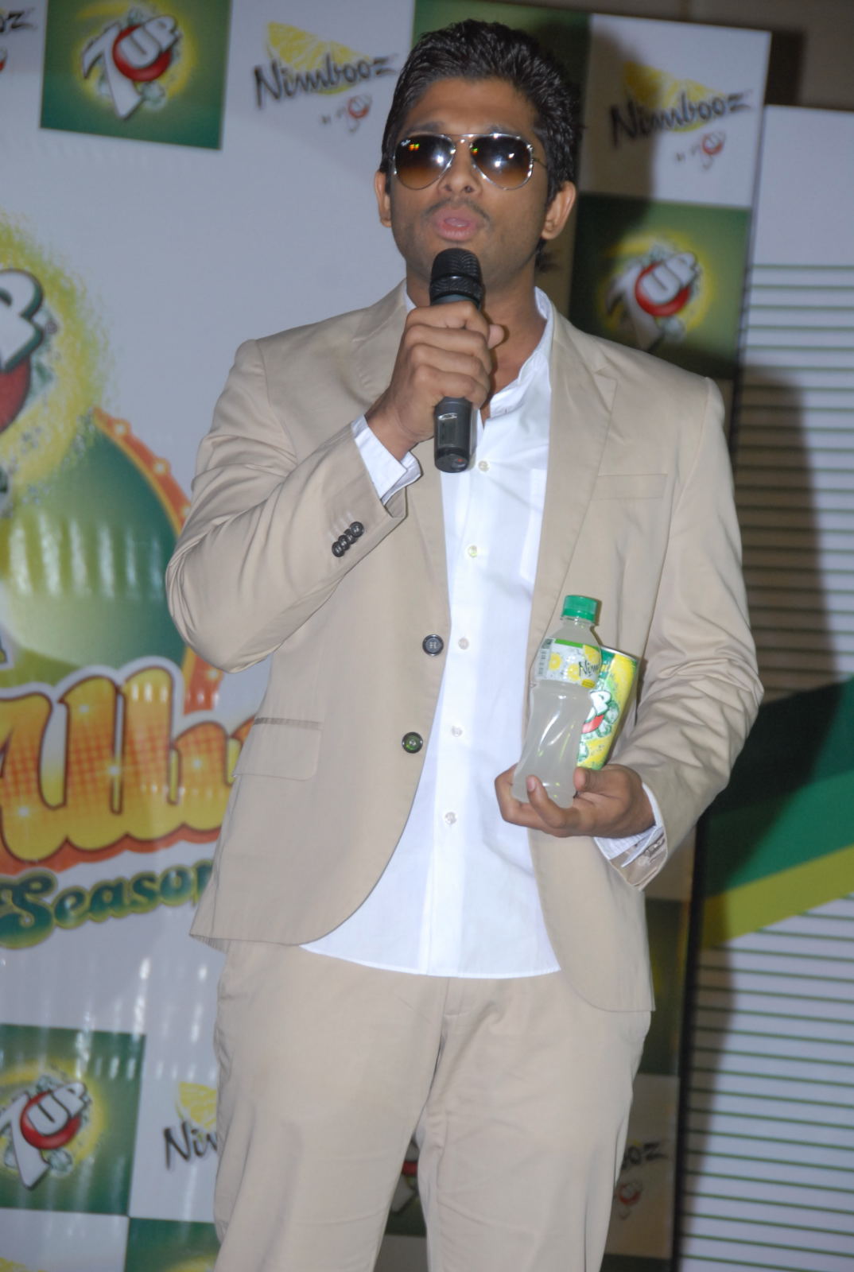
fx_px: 5577
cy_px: 636
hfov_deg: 8.8
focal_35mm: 158
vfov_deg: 13.0
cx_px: 427
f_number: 6.3
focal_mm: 105
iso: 400
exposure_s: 1/125
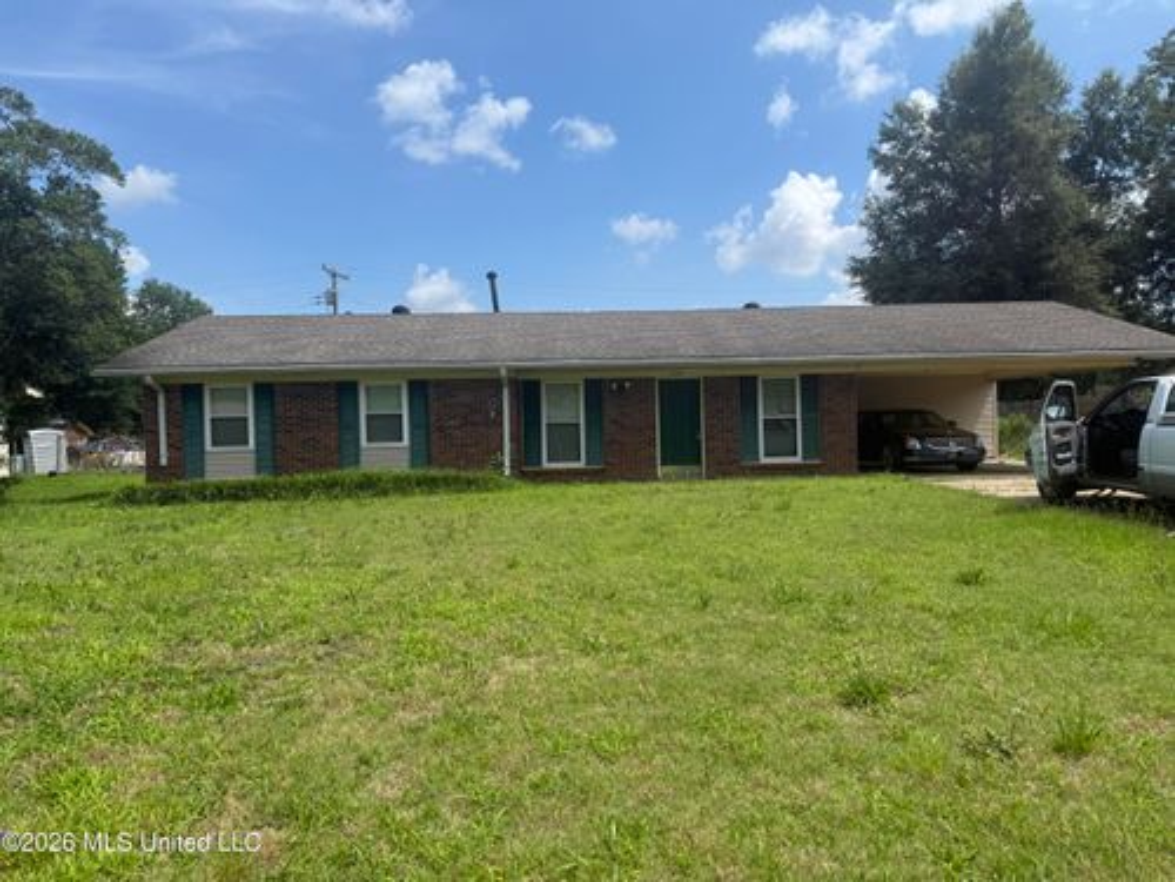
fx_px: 815
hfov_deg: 71.6
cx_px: 588
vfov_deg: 56.8
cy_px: 441
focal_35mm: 24
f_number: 1.78
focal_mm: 6.76
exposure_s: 1/4673
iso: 80
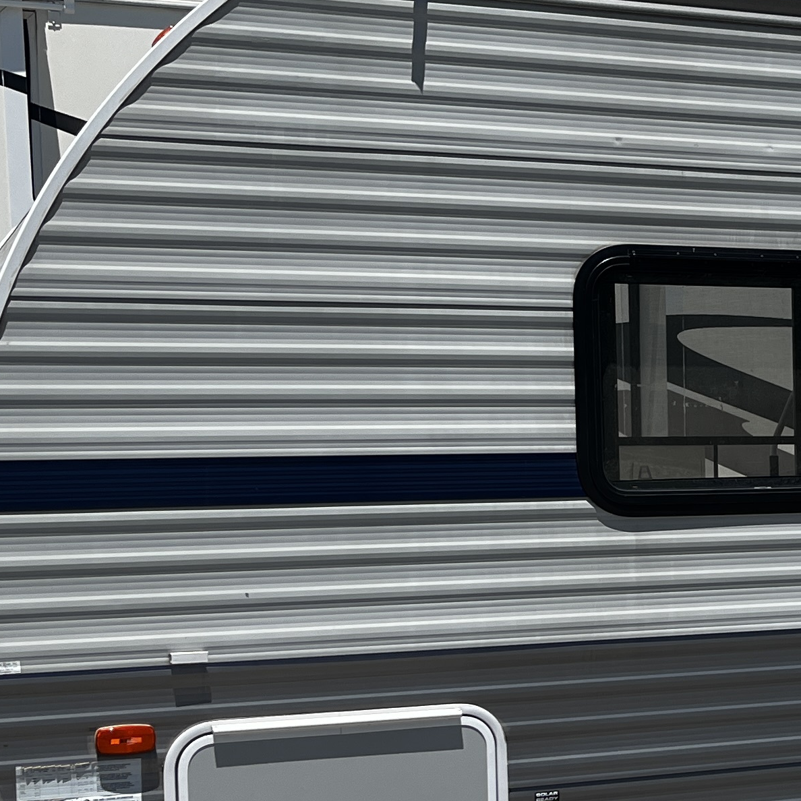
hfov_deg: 21.0
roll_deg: +1.2
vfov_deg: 22.0
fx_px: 2042
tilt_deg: -4.1
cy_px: 591
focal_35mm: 78
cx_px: 899
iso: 50
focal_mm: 5.1
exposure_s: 1/4310
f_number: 1.6
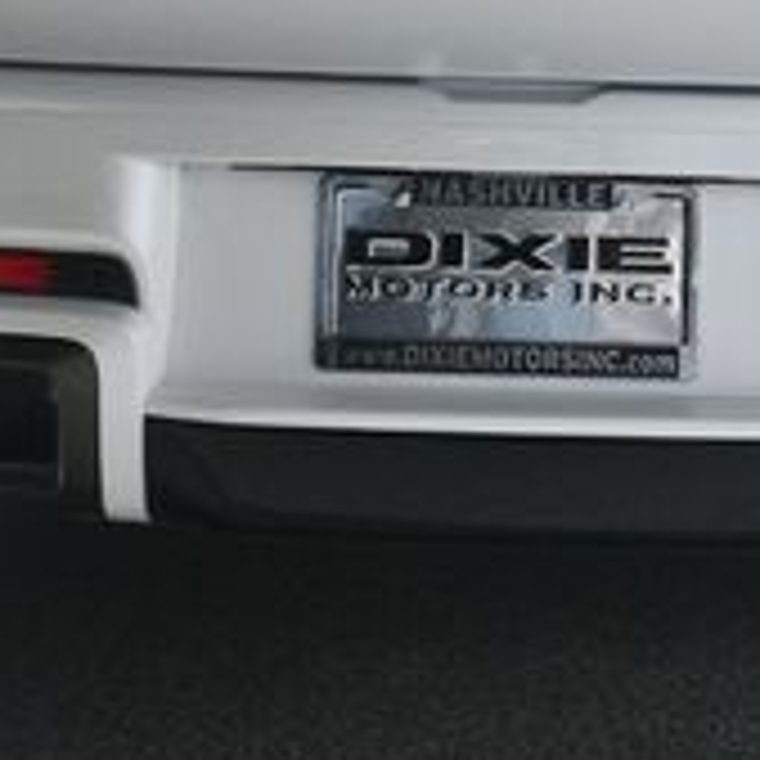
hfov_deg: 16.3
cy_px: -166
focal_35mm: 106
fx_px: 2633
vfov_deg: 15.8
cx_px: 562
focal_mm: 22
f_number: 7.1
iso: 100
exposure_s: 1/160
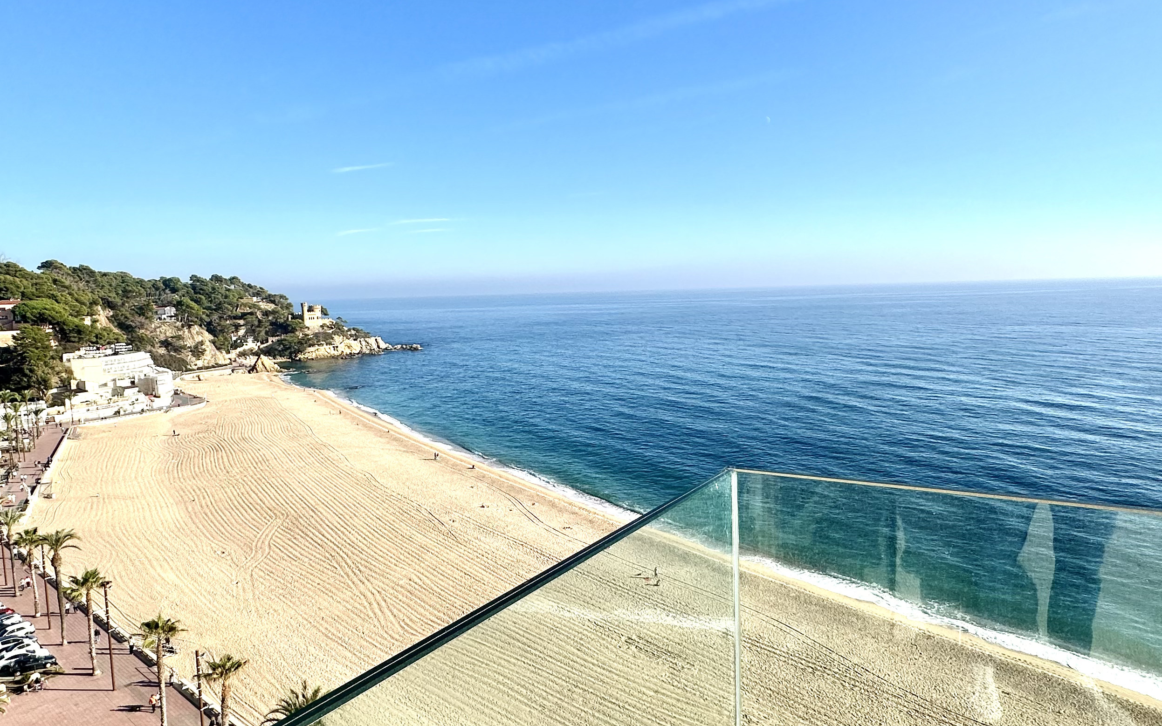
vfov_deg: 51.1
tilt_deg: -6.1
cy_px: 352
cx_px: 604
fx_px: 760
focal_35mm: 24
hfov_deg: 74.8
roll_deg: +1.7
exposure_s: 1/2506
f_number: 2.2
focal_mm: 2.22
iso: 50
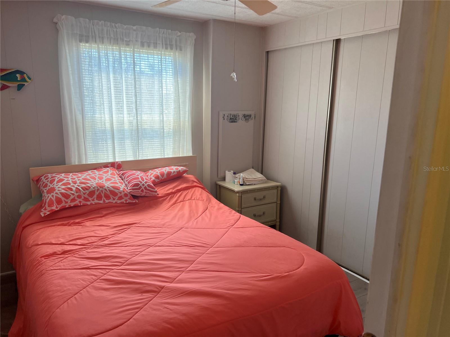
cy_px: 168
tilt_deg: -11.5
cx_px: 225
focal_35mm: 26
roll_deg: -0.1
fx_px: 338
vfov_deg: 53.1
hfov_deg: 67.3
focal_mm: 5.7
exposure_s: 1/158
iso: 64
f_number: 1.5
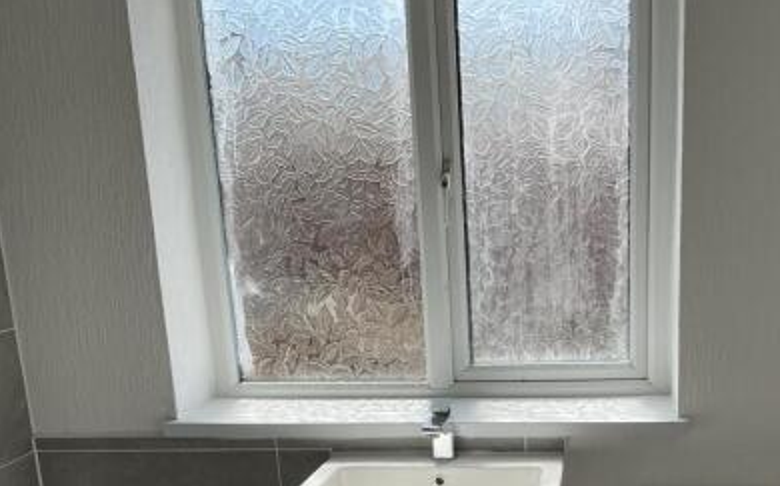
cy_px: 429
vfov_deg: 27.0
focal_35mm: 46
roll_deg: +2.6
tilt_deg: -15.6
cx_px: 547
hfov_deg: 42.7
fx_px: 977
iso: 16
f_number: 1.8
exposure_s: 1/855
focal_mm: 3
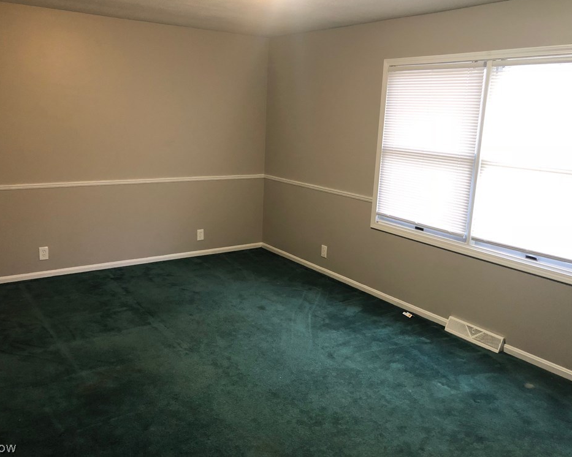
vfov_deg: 48.5
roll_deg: -1.8
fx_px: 508
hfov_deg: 58.7
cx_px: 267
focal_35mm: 30
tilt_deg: -11.0
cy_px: 222
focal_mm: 4
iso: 100
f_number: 1.8
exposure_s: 1/15
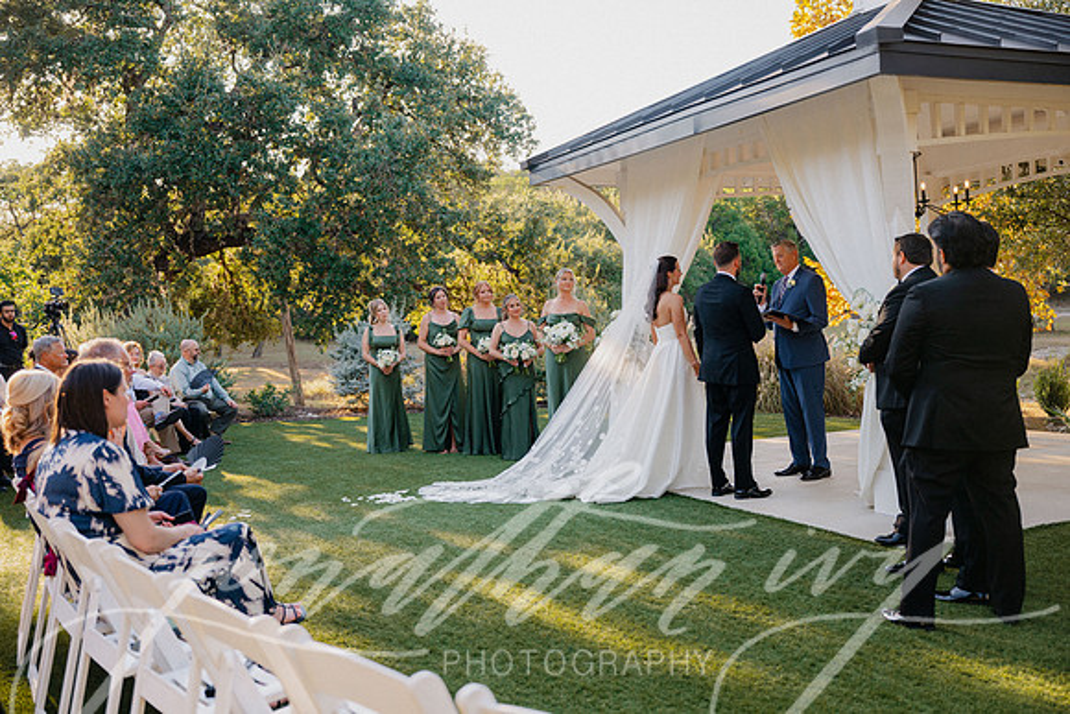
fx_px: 1100
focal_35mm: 37
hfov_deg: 51.9
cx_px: 535
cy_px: 357
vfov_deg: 36.0
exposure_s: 1/640
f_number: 2.8
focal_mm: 37
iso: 200
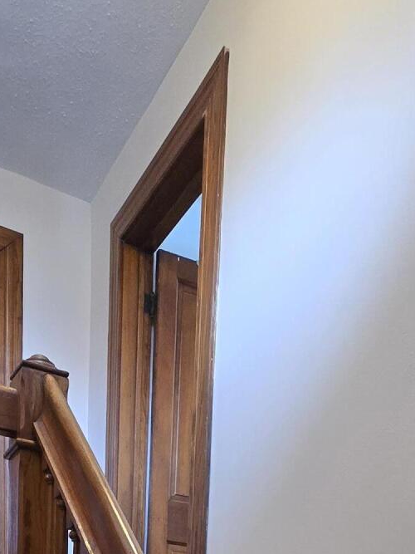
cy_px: 789
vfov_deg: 31.0
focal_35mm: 39
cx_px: 188
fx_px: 624
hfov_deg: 36.8
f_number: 2.2
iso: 800
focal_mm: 2.2
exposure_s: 1/60
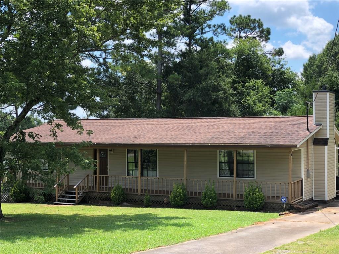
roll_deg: -0.4
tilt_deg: -0.1
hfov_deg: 33.8
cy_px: 127
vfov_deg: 25.7
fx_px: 558
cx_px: 170
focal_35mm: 57
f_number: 2.8
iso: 20
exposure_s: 1/181
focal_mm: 6.6
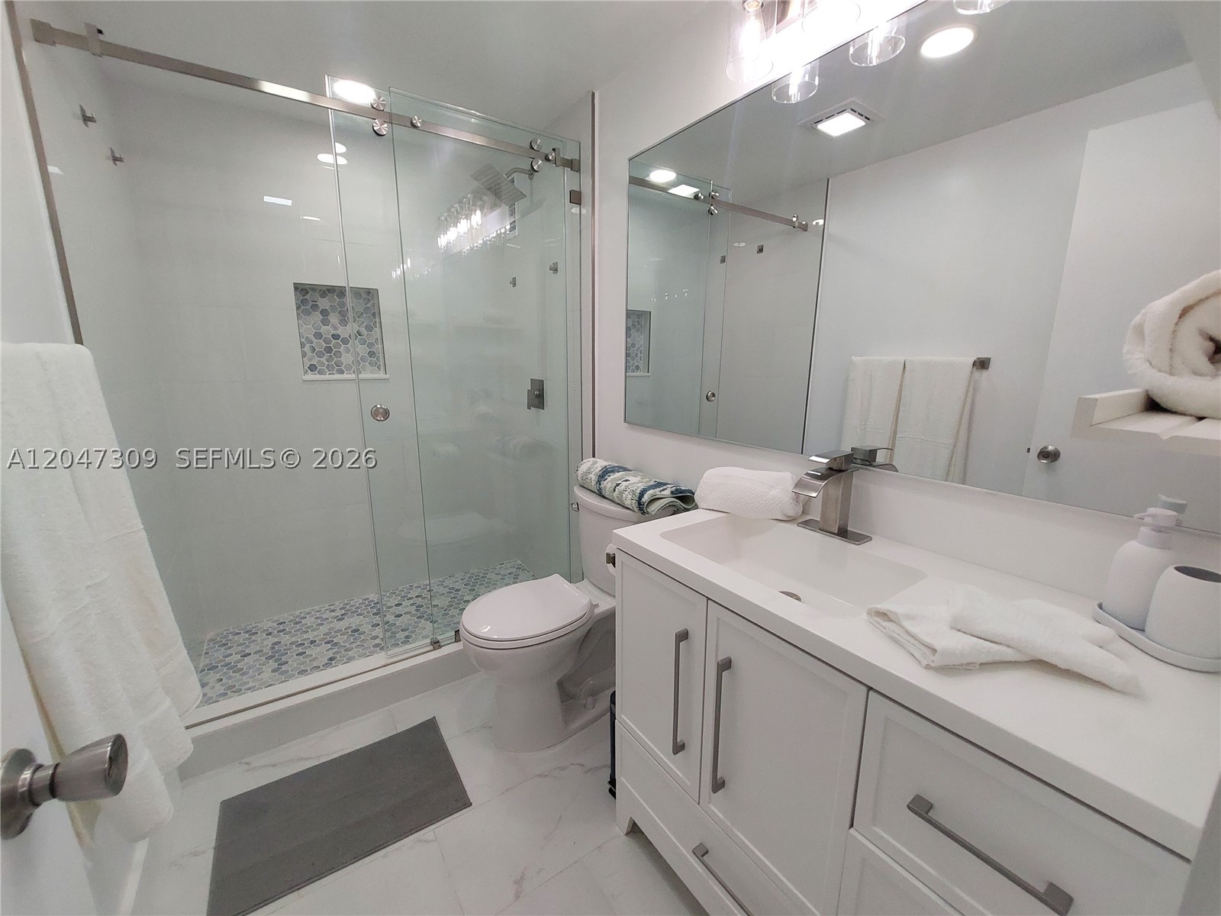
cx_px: 610
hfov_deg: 106.2
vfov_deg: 89.9
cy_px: 458
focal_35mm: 13
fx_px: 459
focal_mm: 1.74
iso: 80
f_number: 2.2
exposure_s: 1/120
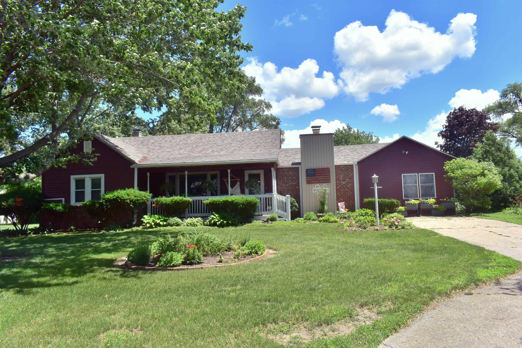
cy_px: 174
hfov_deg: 67.4
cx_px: 261
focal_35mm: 27
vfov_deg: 47.9
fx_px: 392
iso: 360
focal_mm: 18
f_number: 11
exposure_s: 1/500
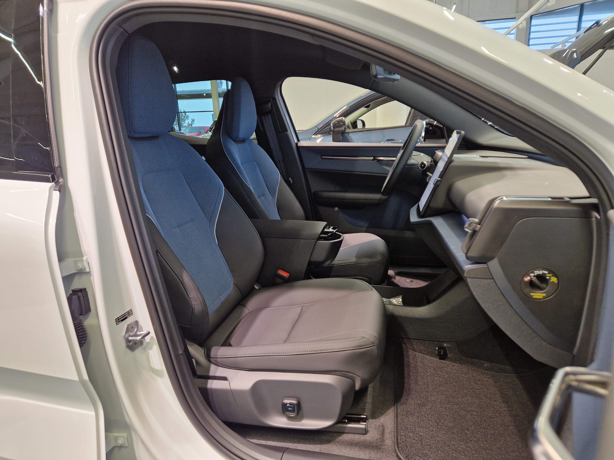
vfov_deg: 58.9
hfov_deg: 73.9
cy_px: 230
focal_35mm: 23
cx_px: 307
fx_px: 408
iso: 160
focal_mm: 5.4
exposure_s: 1/100
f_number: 1.8
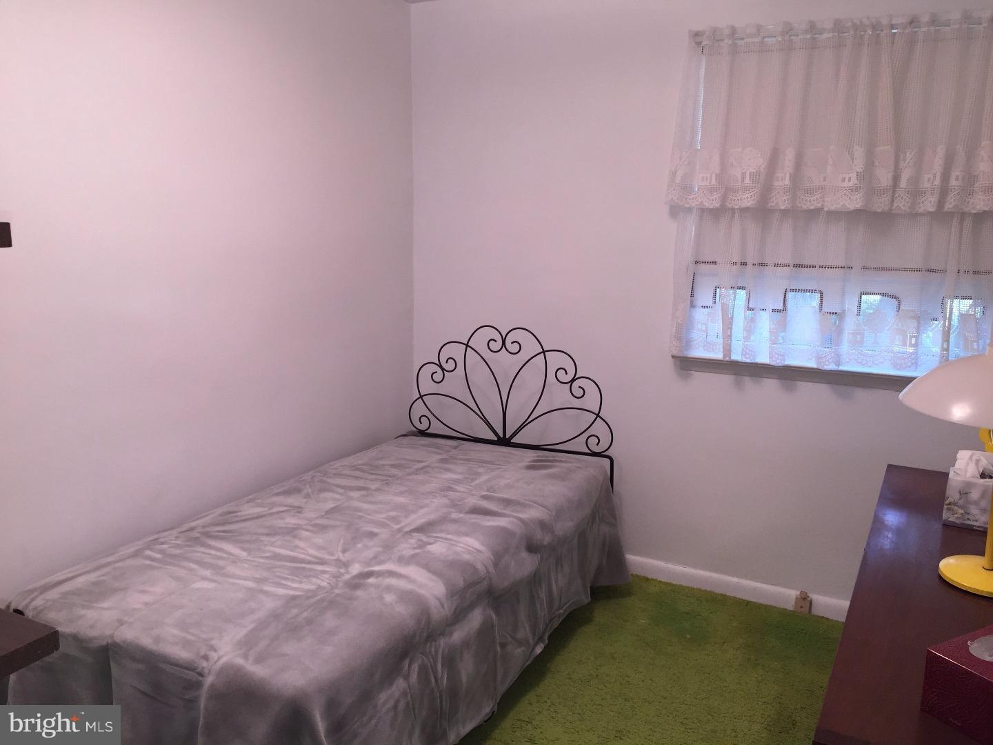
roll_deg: -1.6
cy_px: 372
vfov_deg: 48.2
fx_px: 832
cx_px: 496
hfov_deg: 61.7
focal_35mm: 29
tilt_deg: -10.5
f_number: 2.2
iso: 50
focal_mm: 4.15
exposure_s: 1/33
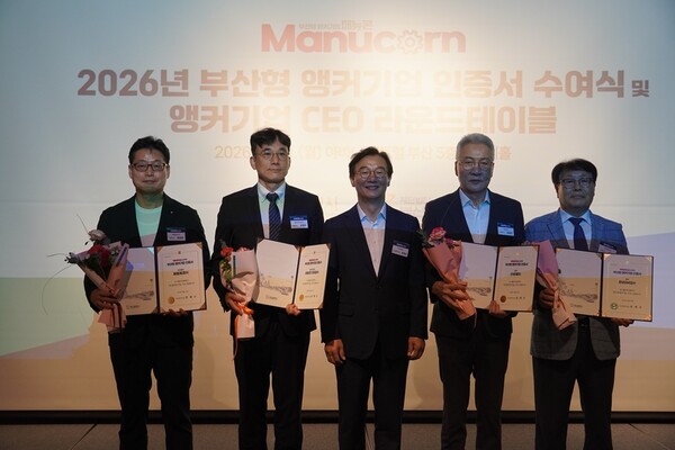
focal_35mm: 46
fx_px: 872
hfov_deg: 42.3
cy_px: 225
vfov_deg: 28.9
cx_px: 338
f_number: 4.5
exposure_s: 1/160
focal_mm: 31
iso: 800
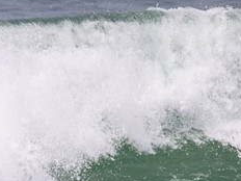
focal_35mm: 2489
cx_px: 8
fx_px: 17329
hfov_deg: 0.8
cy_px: 239
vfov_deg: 0.6
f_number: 11
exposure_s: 1/2000
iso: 800
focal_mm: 800
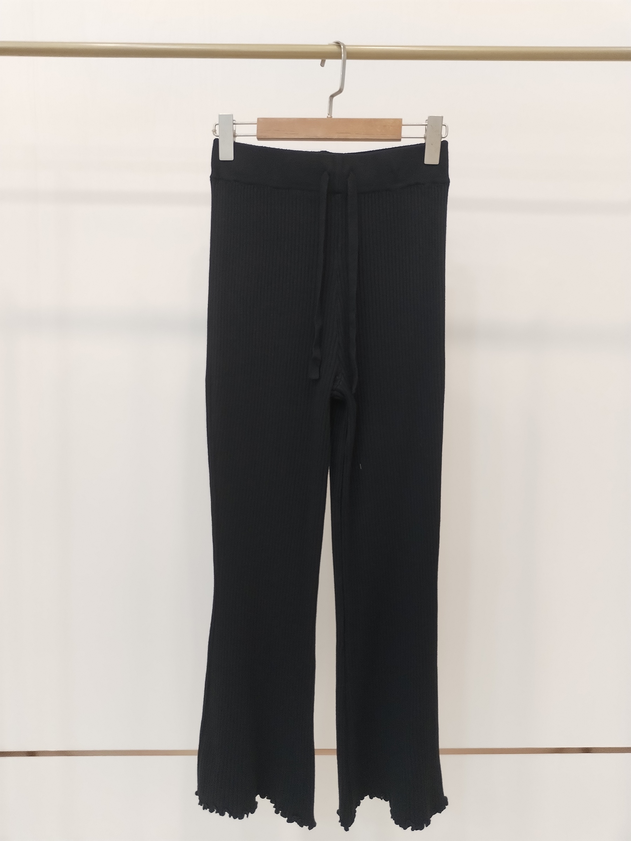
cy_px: 420
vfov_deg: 61.7
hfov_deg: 48.2
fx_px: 705
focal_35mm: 29
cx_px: 316
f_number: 1.8
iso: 435
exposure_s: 1/50
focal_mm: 4.75
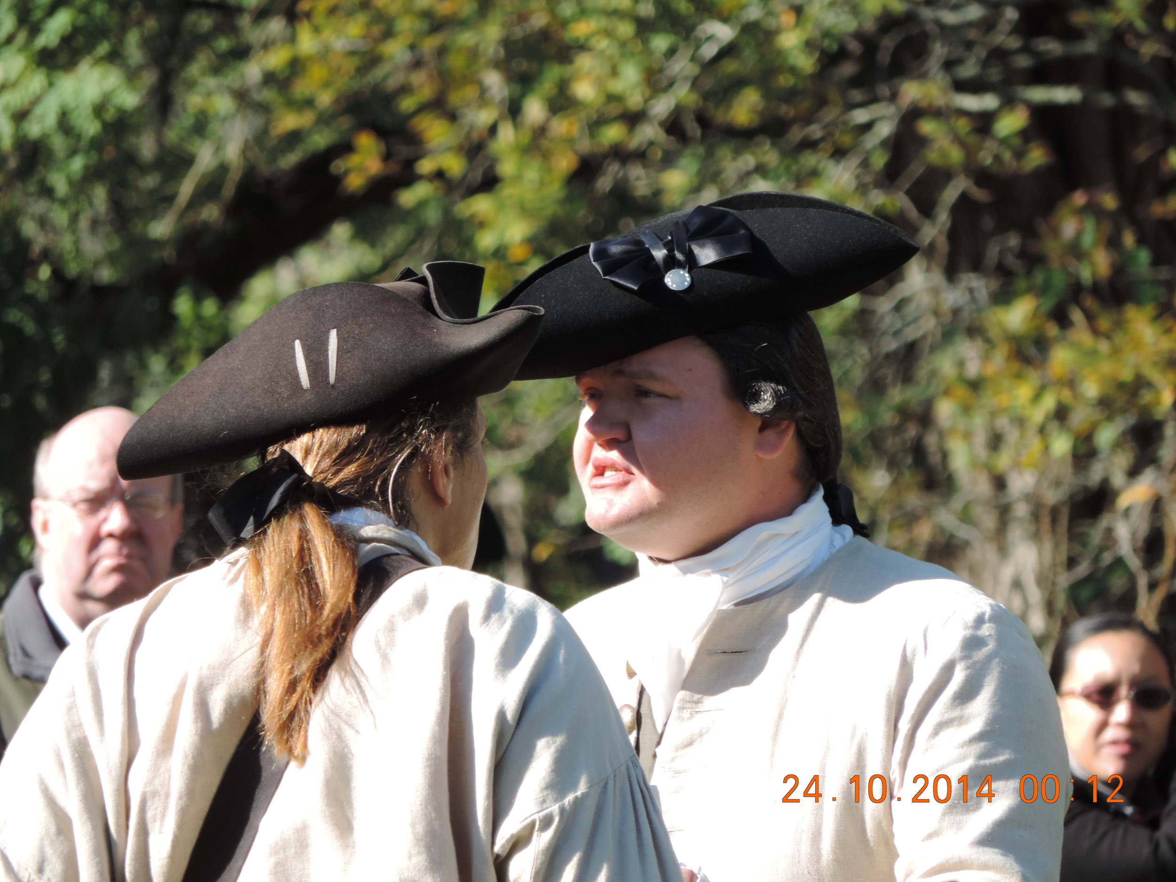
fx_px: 23781
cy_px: 441
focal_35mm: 700
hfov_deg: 2.8
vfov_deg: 2.1
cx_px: 588
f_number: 5
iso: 180
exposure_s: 1/400
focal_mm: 124.8
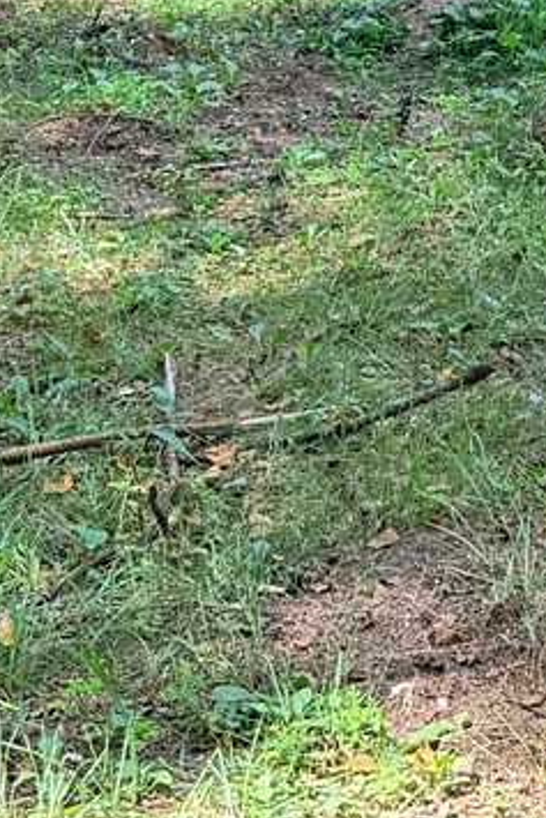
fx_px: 3273
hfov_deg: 9.4
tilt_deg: -3.5
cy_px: -505
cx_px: 617
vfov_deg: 13.2
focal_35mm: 144
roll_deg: +0.8
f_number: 1.78
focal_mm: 6.76
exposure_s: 1/256
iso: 80
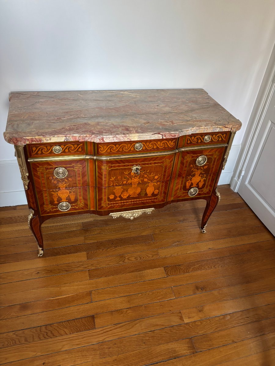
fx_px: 275
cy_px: 183
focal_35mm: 26
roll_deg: -5.4
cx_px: 138
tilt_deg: -36.5
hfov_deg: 53.1
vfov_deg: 67.3
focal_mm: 5.96
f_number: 1.6
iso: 200
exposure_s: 1/60
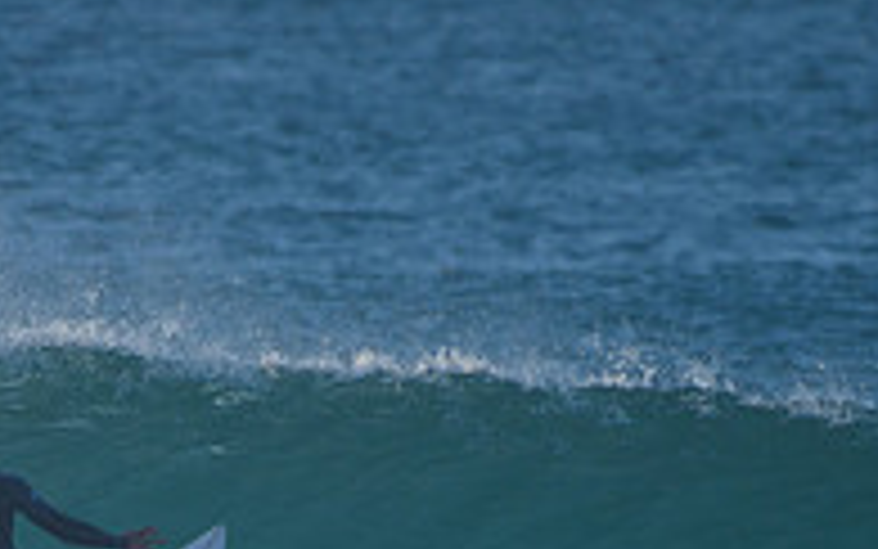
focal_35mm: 1635
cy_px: 708
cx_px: 188
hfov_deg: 1.3
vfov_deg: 0.8
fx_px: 39134
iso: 320
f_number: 5.6
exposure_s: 1/2000
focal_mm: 500
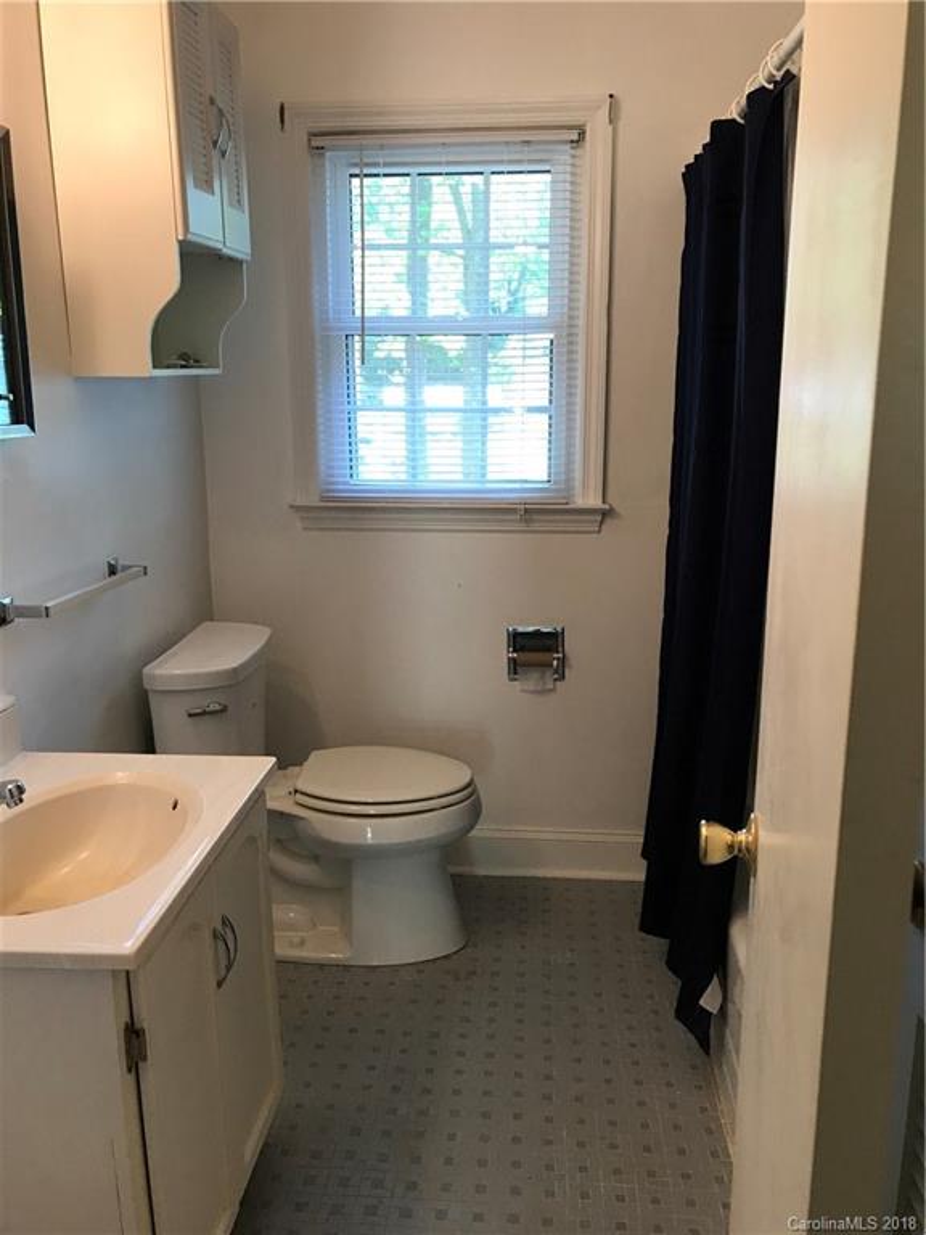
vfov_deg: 63.4
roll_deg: +0.2
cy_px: 618
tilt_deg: -12.4
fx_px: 999
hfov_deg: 49.7
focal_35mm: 28
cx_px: 463
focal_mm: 3.99
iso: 32
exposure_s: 1/30
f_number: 1.8
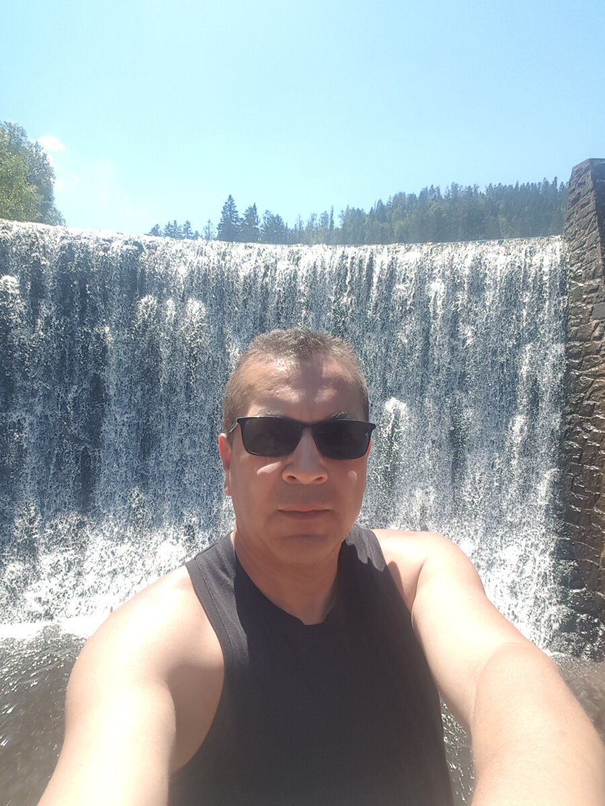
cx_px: 302
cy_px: 403
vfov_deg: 79.0
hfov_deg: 63.4
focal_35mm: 21
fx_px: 489
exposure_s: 1/1080
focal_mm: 2.1
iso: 50
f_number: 1.7
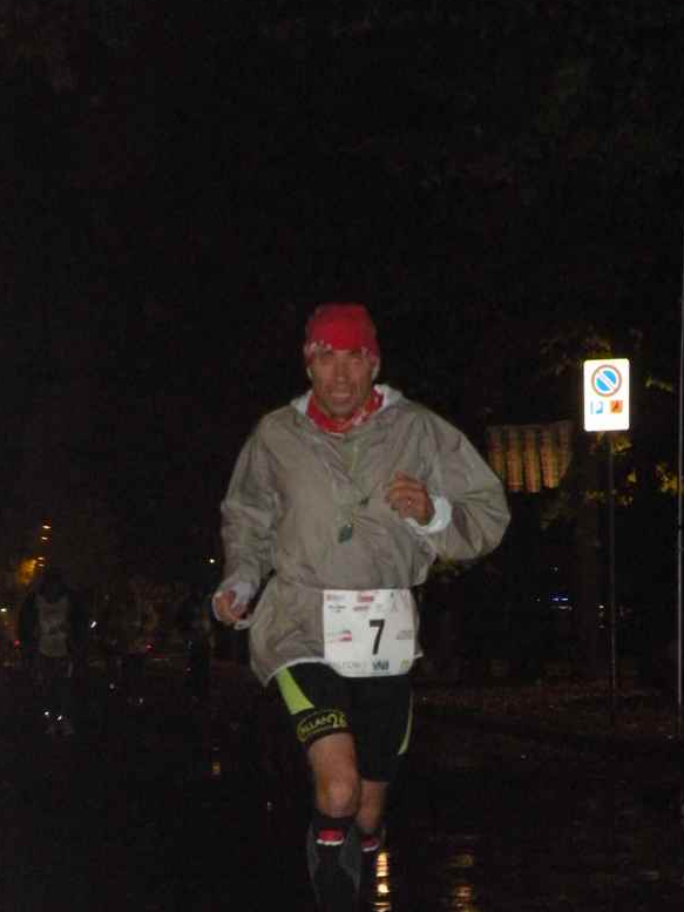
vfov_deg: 13.6
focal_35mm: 145
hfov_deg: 10.2
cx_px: 408
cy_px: 565
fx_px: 3819
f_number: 4
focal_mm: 19.4
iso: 800
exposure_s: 1/60
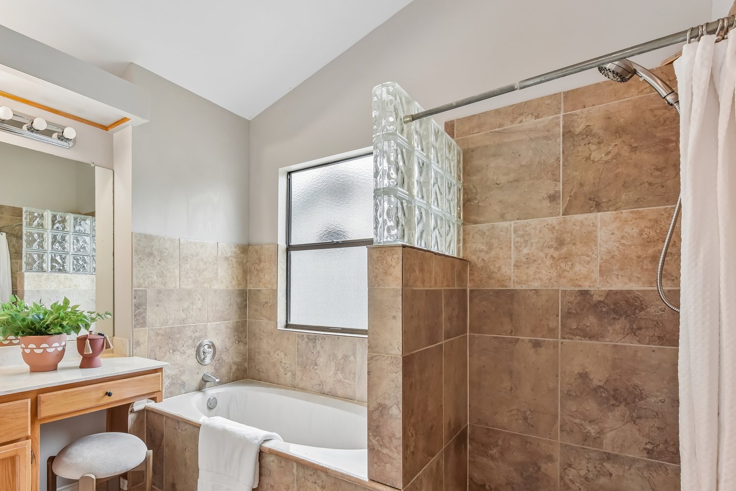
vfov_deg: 64.2
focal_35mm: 19
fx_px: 388
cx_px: 278
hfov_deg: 85.3
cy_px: 286
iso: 220
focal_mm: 14
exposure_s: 1/15
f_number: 8
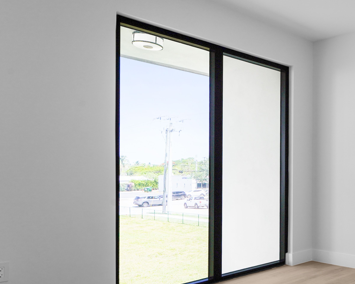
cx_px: 395
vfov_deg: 44.2
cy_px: 179
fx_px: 347
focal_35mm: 33
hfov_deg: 42.1
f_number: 14
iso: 200
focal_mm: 14
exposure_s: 1/40
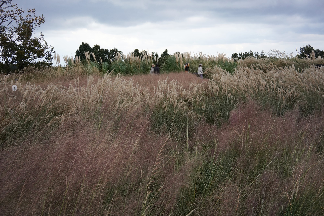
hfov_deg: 54.4
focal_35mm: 35
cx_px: 162
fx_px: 315
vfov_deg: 37.9
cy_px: 108
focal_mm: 35
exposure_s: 1/100
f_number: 13
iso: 1250
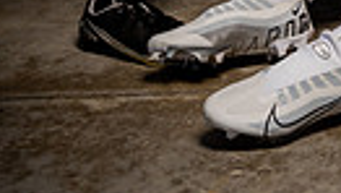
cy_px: -329
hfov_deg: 19.0
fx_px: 978
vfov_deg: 9.5
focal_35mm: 108
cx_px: 370
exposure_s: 1/250
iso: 80
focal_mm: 30
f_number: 6.3
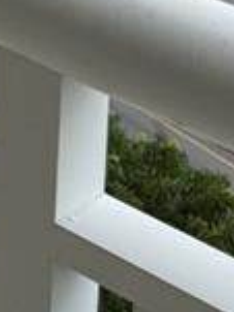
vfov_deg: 9.2
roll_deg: -0.7
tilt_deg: -8.0
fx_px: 1724
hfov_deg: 7.3
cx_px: -319
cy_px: -461
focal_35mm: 191
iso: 80
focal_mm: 6.76
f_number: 1.78
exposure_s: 1/2611
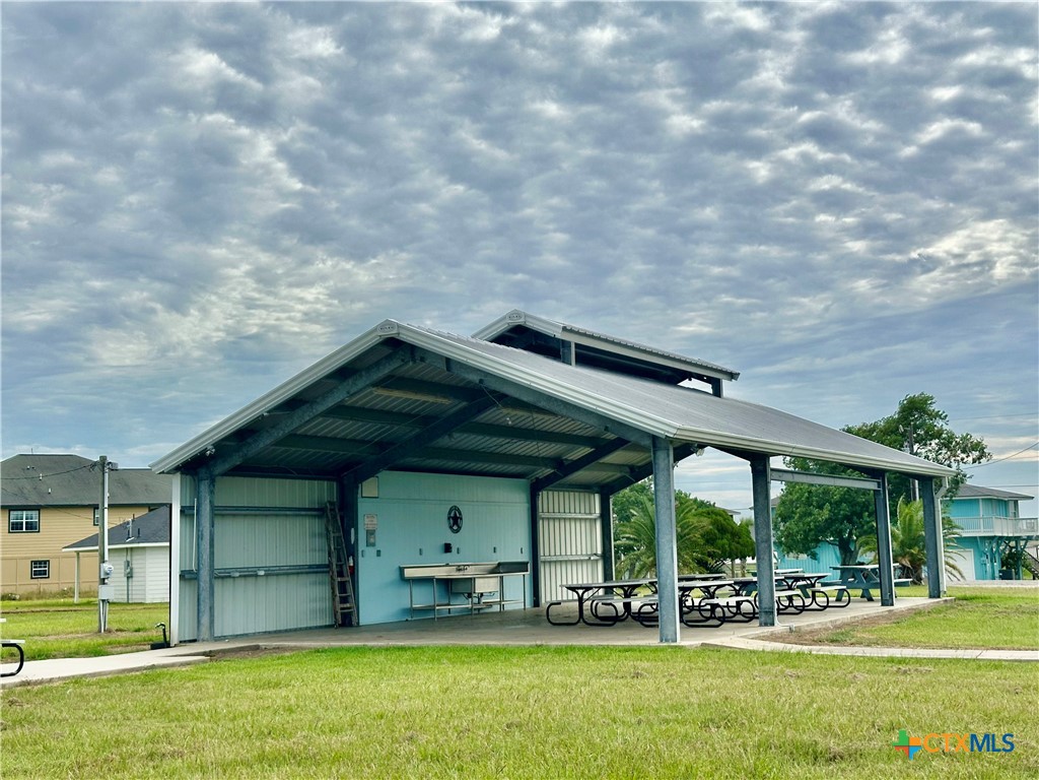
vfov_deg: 30.3
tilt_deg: +6.7
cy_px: 390
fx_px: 1441
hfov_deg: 39.7
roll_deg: +2.3
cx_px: 520
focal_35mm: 48
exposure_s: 1/5263
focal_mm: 6.86
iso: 64
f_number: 1.78
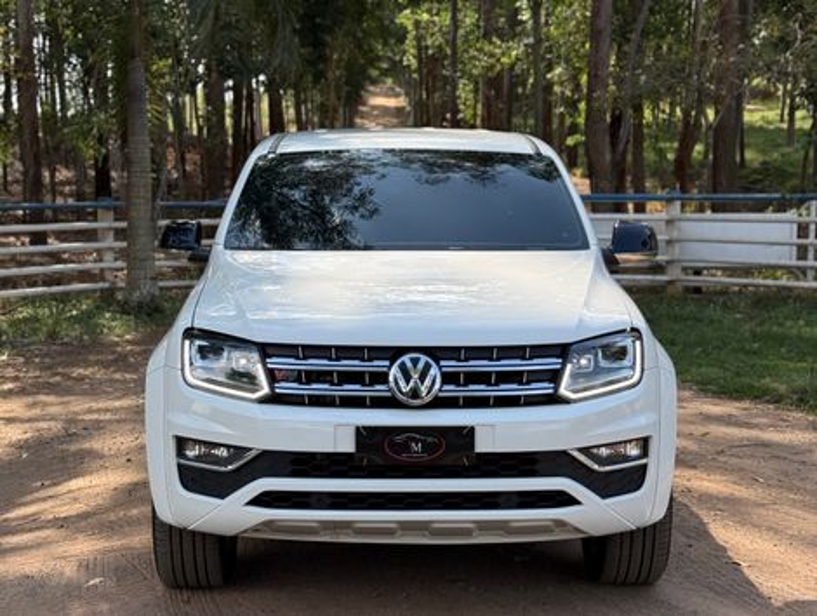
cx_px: 408
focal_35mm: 48
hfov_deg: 39.6
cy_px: 308
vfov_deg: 30.3
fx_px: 1135
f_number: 1.78
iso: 64
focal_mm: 6.76
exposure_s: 1/2865
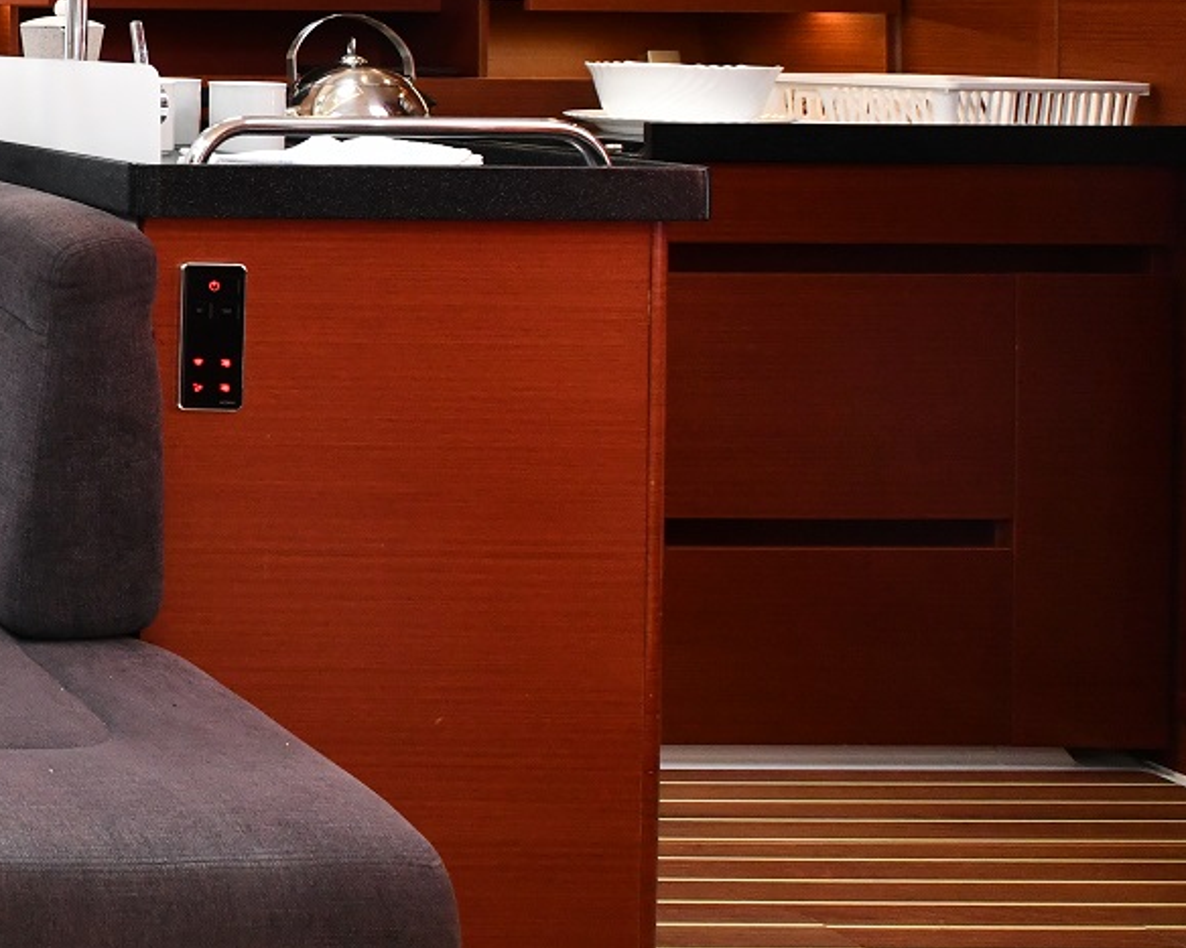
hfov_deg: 25.0
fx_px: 1579
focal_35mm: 45
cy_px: 31
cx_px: -778
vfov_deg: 31.3
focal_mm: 14
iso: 1600
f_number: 5.6
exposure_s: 1/100
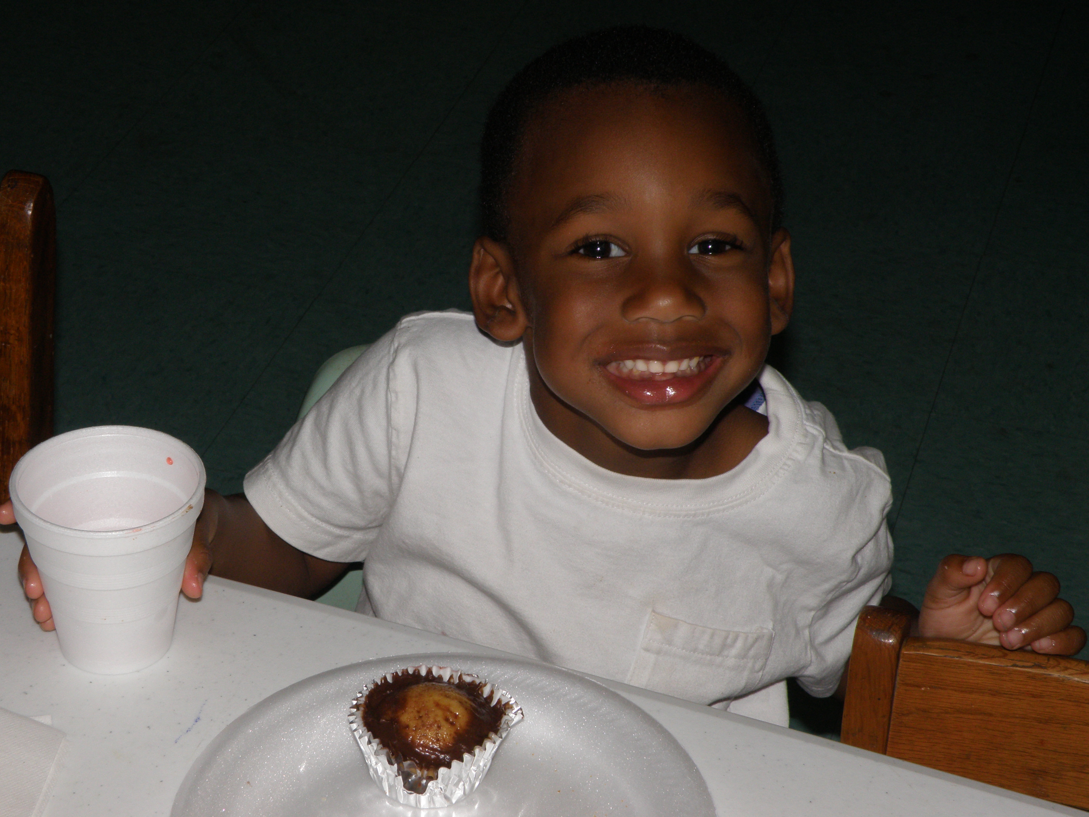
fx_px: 2422
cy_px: 408
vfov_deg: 19.1
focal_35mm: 77
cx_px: 544
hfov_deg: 25.3
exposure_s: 1/80
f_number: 5.6
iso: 100
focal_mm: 13.76
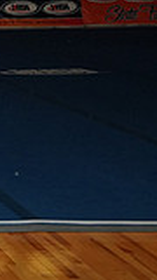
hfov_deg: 9.2
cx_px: -331
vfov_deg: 20.7
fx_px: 758
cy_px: 43
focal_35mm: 102
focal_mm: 18
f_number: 9
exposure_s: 1/125
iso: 1600
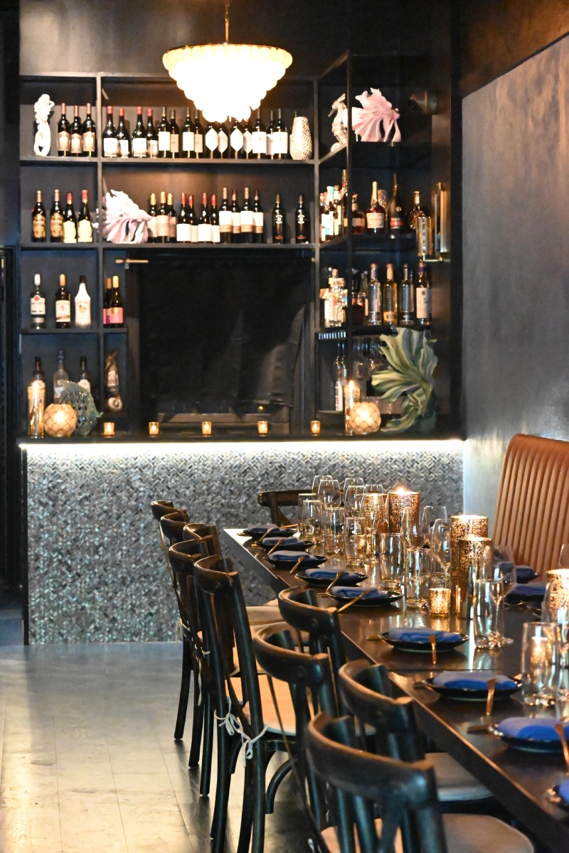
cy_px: 426
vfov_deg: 23.4
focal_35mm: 87
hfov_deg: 15.7
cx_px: 284
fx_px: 2062
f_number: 4.5
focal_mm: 58
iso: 25600
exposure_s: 1/200
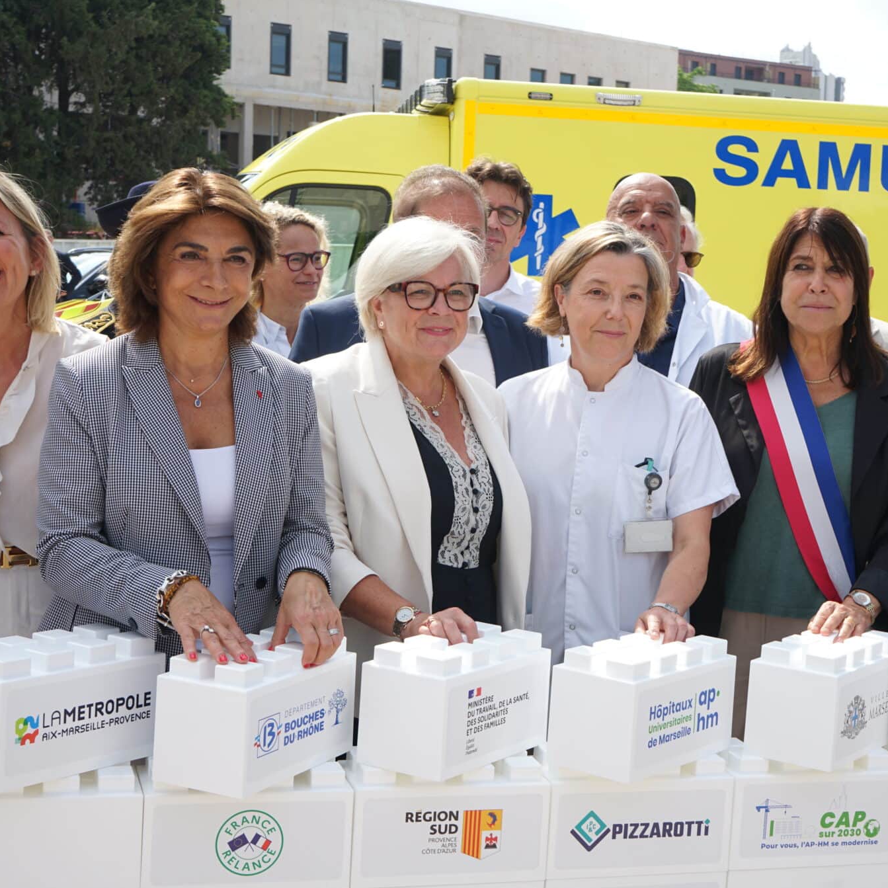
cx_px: 516
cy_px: 439
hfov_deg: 30.0
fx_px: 1654
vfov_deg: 30.0
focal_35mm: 57
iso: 200
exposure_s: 1/200
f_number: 9
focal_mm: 44
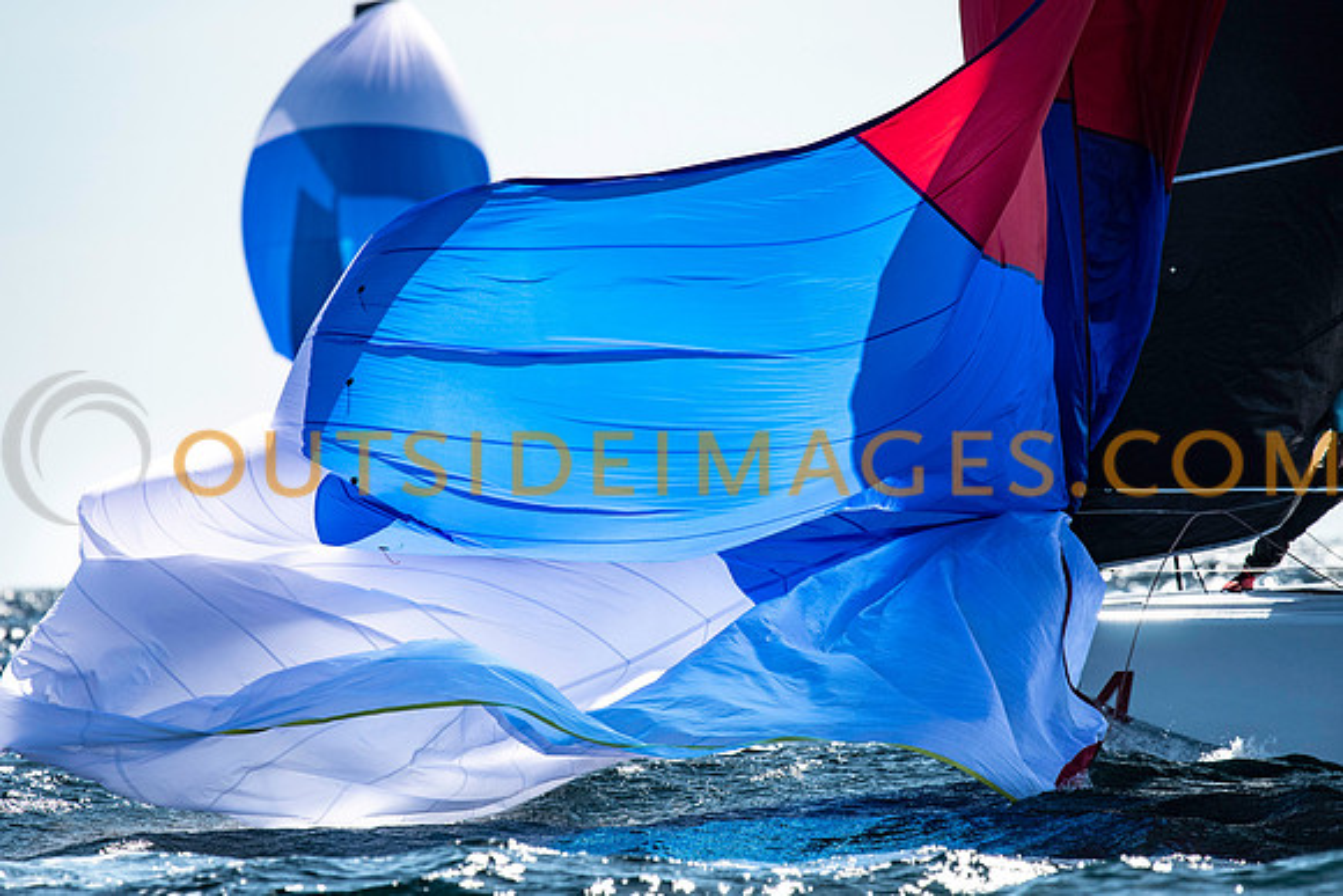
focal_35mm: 459
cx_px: 672
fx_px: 17123
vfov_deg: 3.0
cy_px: 448
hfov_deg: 4.5
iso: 320
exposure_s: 1/3200
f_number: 5
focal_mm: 300
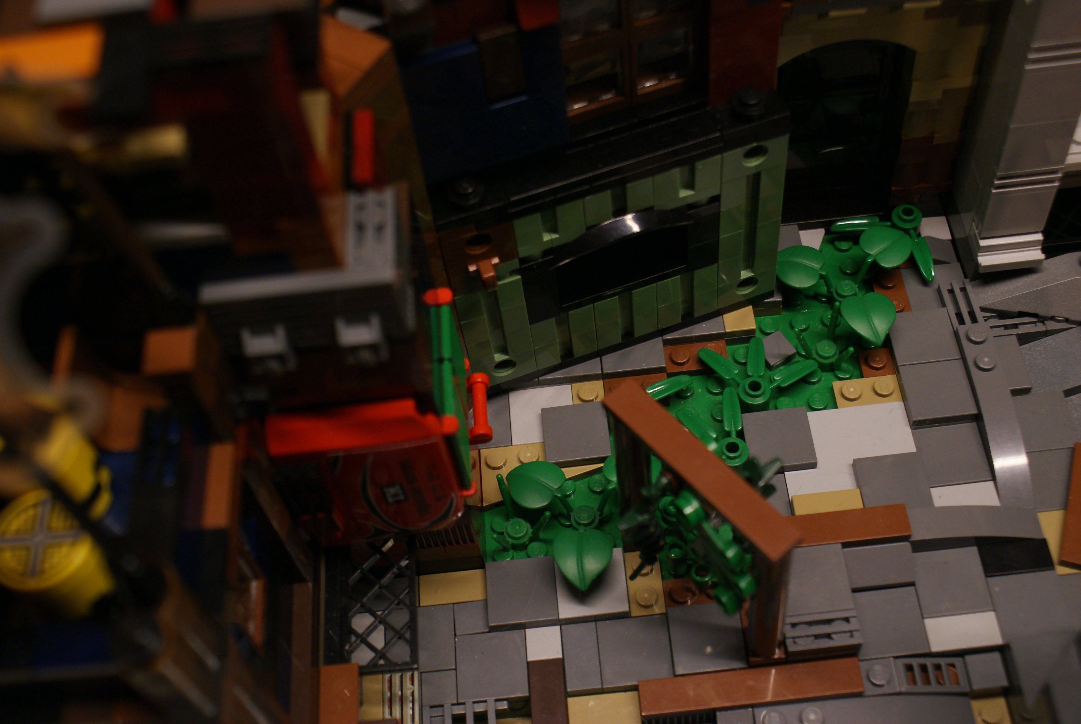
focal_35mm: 42
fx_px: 1263
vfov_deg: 32.0
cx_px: 540
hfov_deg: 46.3
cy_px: 362
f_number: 5
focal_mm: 28
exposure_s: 1/20
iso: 400
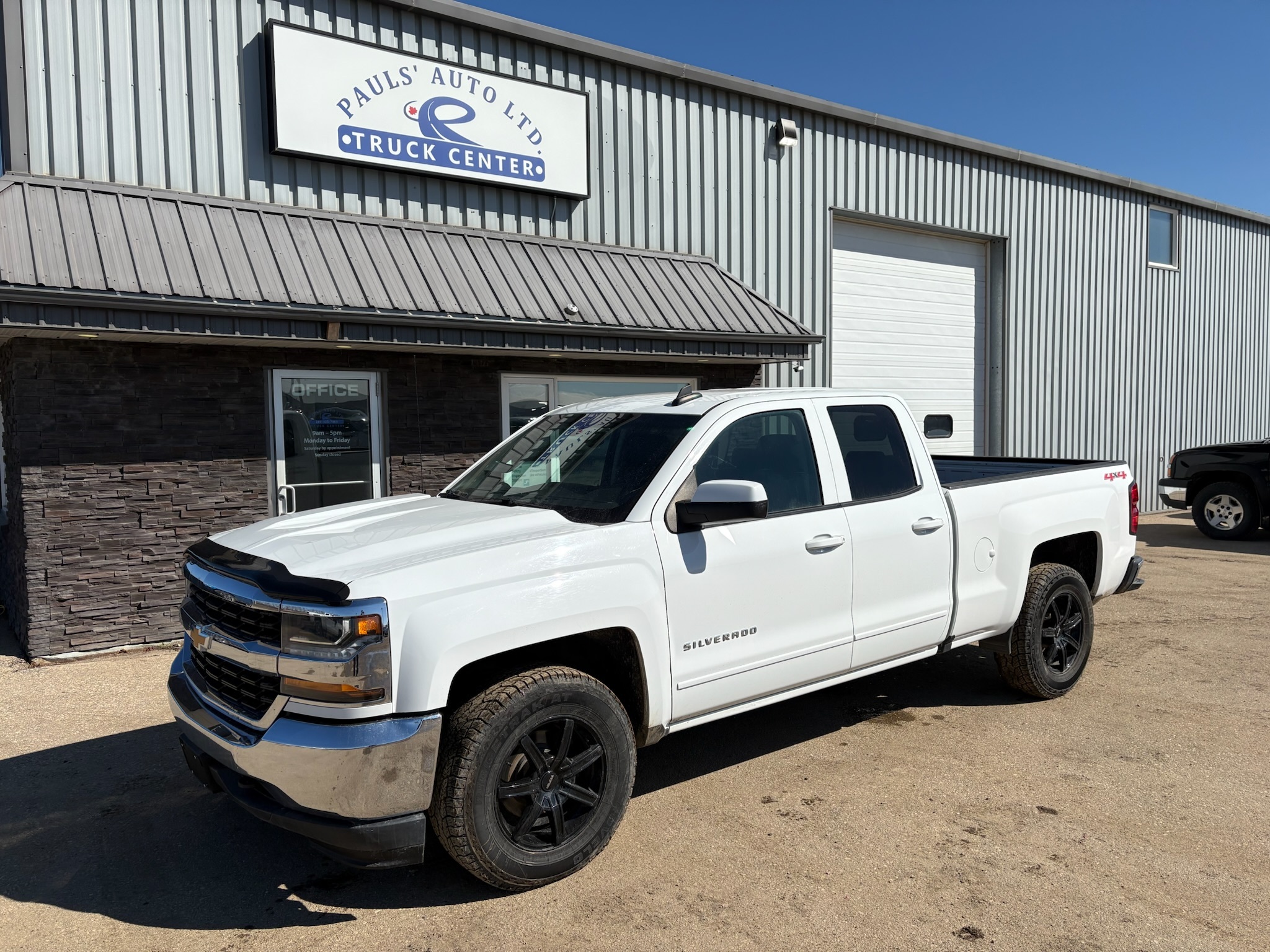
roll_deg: +1.1
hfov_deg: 67.3
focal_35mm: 26
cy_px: 476
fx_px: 954
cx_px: 635
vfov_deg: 53.1
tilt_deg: -3.1
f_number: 1.6
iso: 50
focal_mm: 5.96
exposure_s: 1/8850
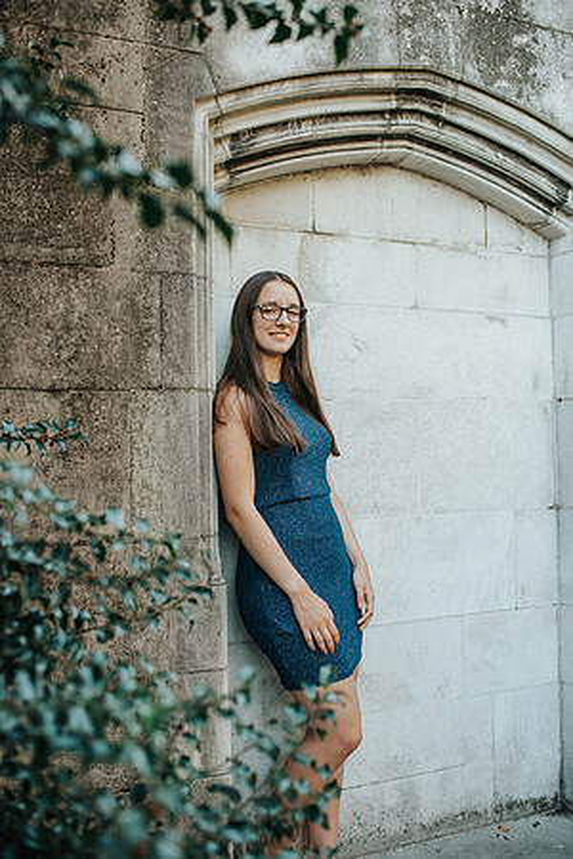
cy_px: 430
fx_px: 836
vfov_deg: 54.4
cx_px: 286
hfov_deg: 37.9
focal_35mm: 35
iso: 720
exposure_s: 1/400
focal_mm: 35
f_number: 2.8
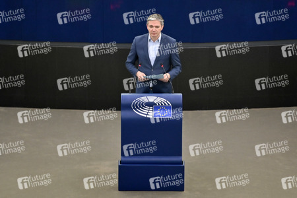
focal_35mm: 200
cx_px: 148
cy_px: 99
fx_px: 1650
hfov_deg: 10.3
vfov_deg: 6.9
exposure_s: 1/250
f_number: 2.8
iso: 1000
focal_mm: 200
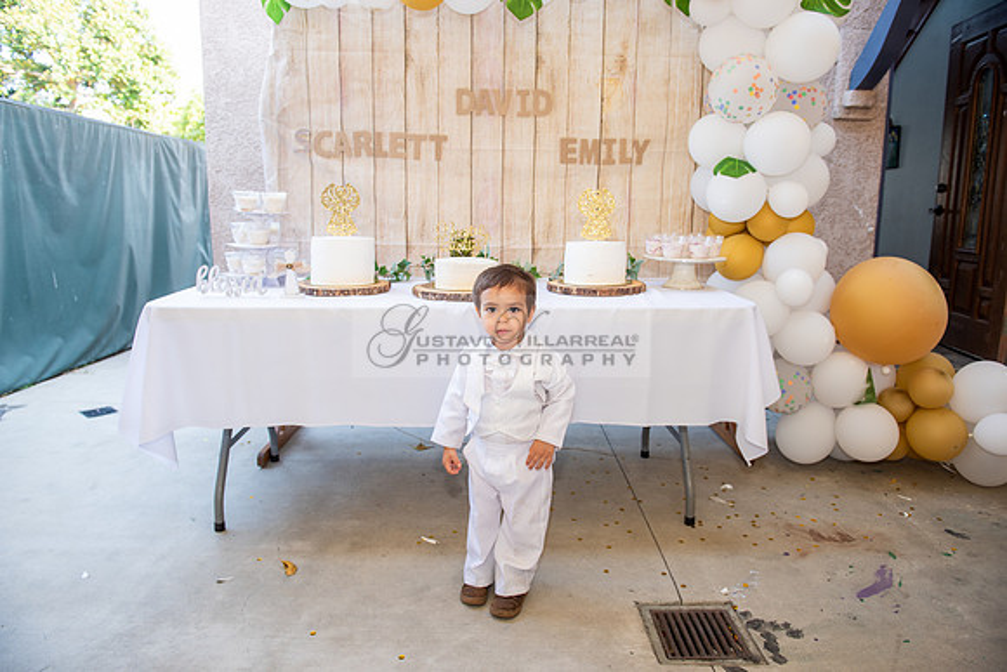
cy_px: 336
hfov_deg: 73.7
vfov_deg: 53.2
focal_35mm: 24
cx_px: 504
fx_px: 671
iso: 200
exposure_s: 1/80
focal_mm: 24
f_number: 4
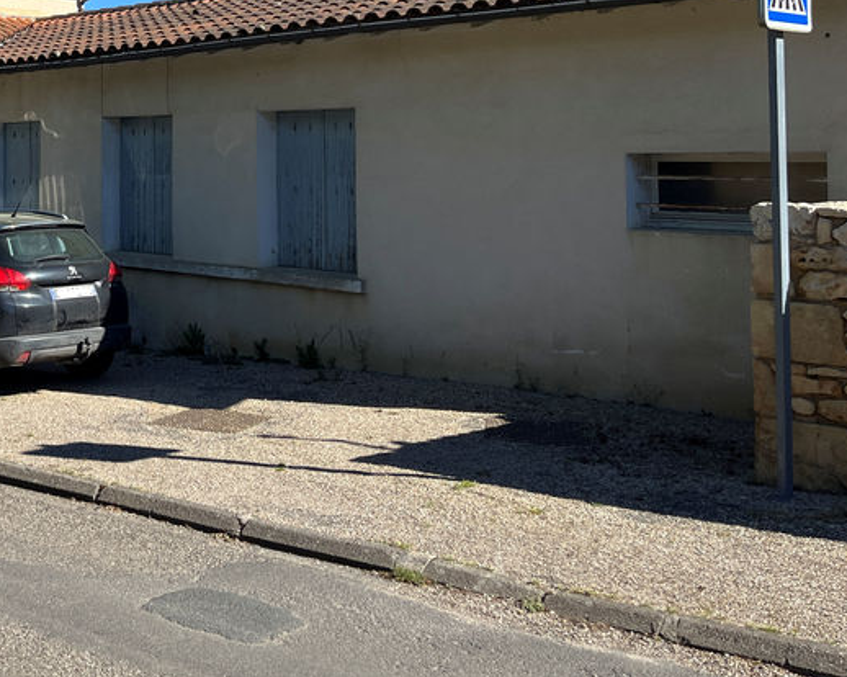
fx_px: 1228
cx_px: 80
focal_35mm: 49
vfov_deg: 29.8
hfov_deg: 35.7
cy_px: 95
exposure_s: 1/2410
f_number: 1.6
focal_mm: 5.1
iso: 50
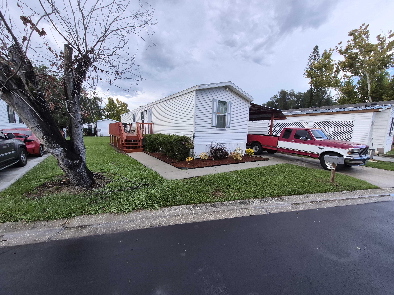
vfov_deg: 89.9
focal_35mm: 13
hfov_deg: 106.2
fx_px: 148
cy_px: 148
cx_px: 197
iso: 40
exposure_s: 1/370
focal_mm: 1.74
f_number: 2.2
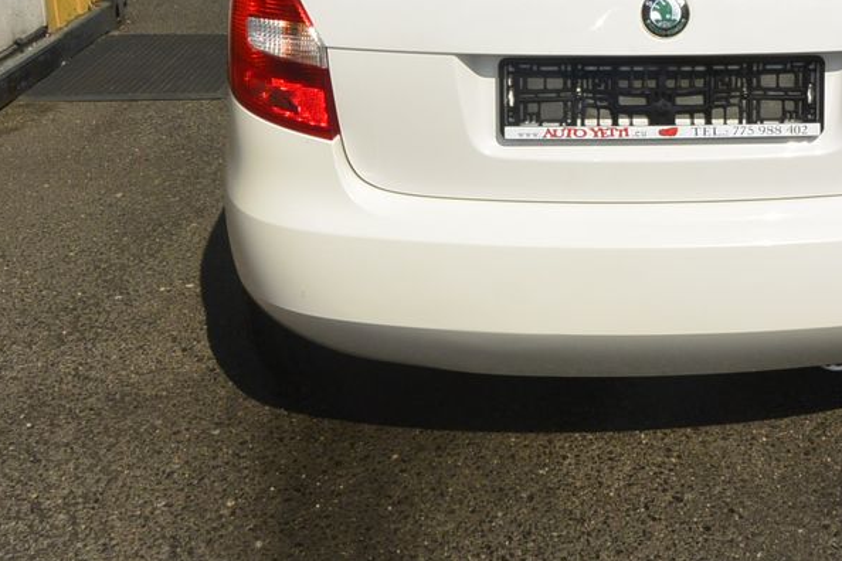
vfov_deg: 26.3
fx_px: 1169
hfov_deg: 38.8
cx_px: 605
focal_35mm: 50
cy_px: 86
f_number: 14
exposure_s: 1/250
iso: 160
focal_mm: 11
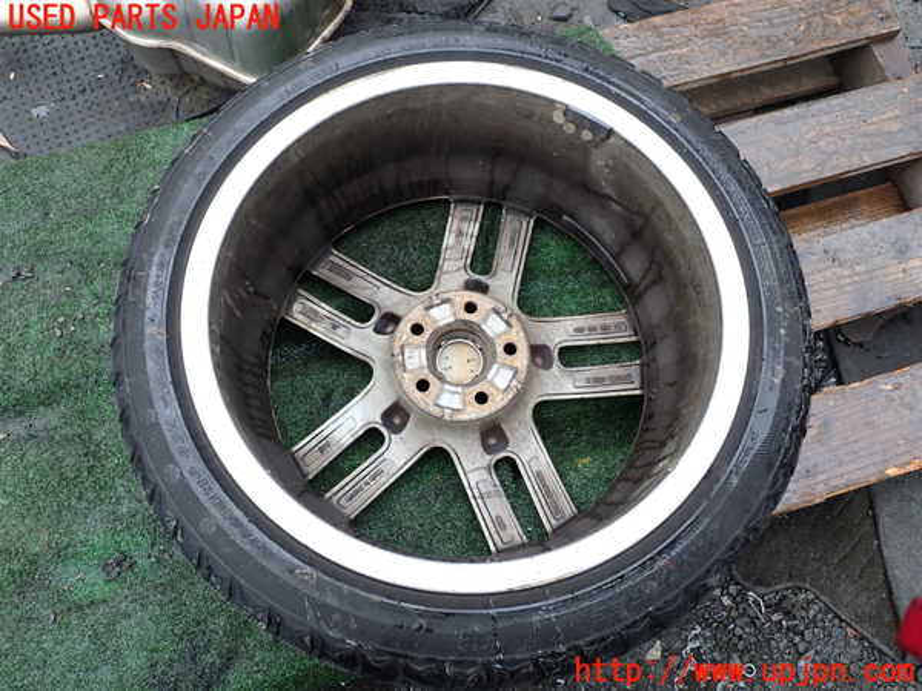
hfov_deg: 60.0
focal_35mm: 30
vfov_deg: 46.8
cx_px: 461
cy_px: 346
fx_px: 799
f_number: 3.2
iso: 100
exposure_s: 1/100
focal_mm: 5.4
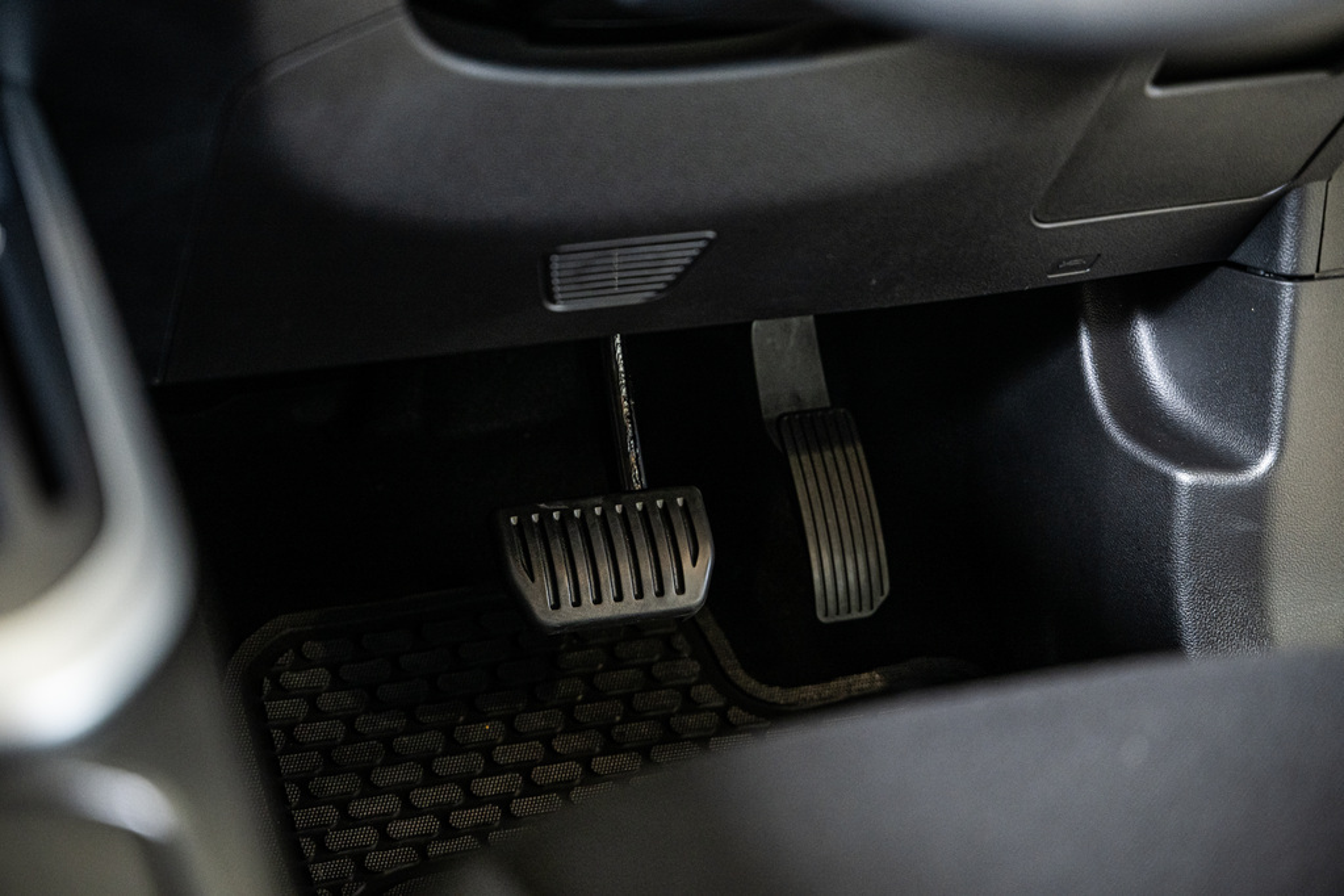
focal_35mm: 75
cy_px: 448
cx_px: 672
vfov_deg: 18.2
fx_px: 2800
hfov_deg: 27.0
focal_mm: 75
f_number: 3.2
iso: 1600
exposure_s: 1/125
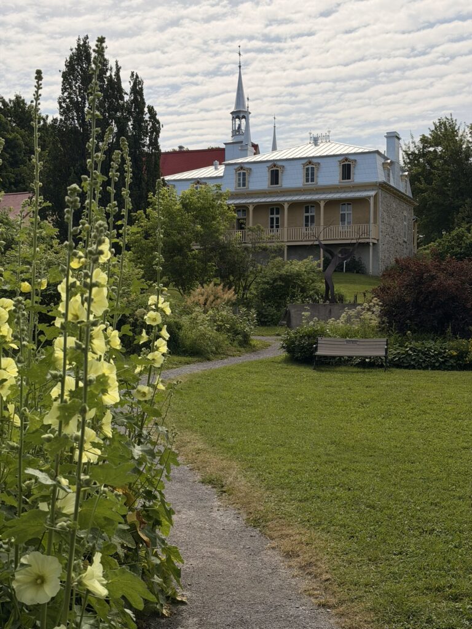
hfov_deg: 30.3
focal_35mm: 48
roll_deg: -0.8
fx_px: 873
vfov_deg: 39.7
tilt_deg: +0.5
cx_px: 236
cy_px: 314
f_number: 1.78
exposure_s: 1/16129
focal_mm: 6.76
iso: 64
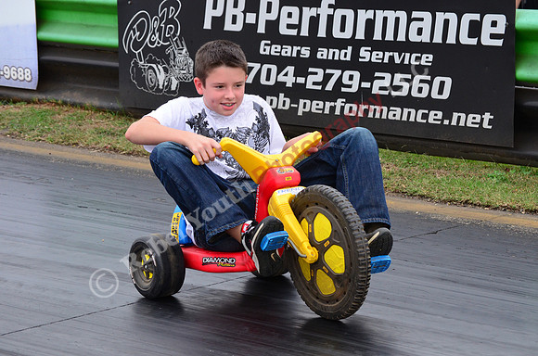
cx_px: 269
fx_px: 2058
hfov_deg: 14.9
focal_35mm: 138
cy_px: 178
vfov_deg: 9.9
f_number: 8
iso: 1000
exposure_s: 1/1000
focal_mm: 92
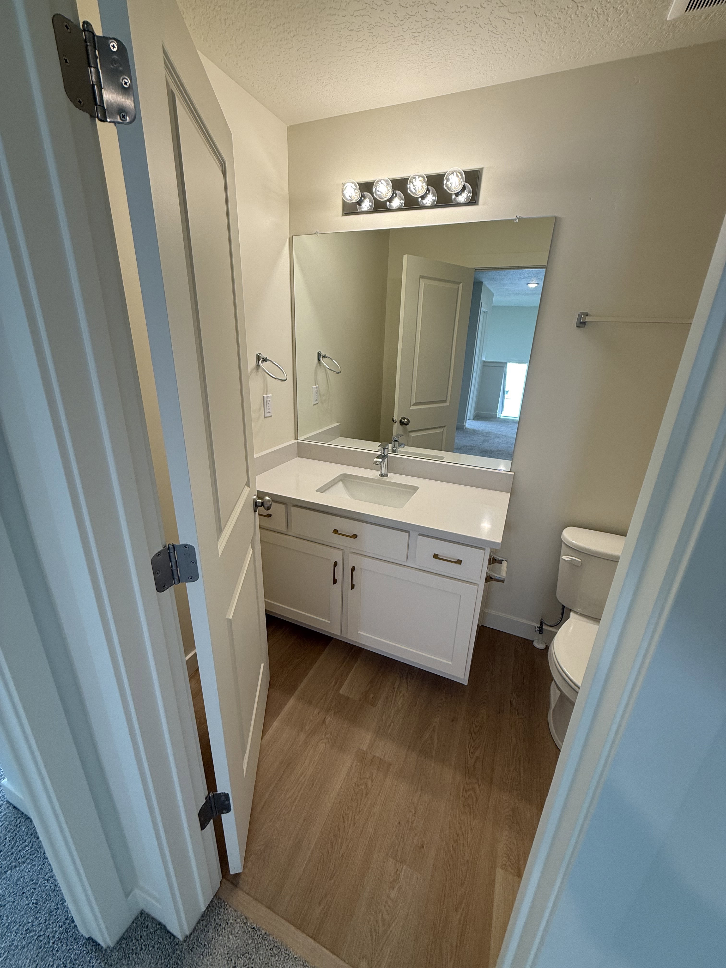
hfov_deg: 85.7
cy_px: 484
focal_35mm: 14
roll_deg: -2.9
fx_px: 391
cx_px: 363
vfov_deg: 102.1
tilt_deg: -19.1
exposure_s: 1/120
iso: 80
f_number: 2.2
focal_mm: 2.22
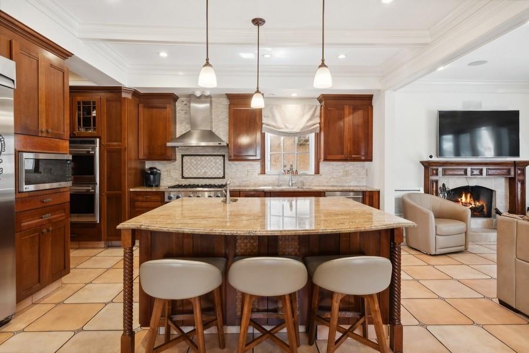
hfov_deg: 90.0
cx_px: 264
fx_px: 264
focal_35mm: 18
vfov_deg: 67.4
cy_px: 176
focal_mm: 12
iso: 320
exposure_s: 1/6
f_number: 8
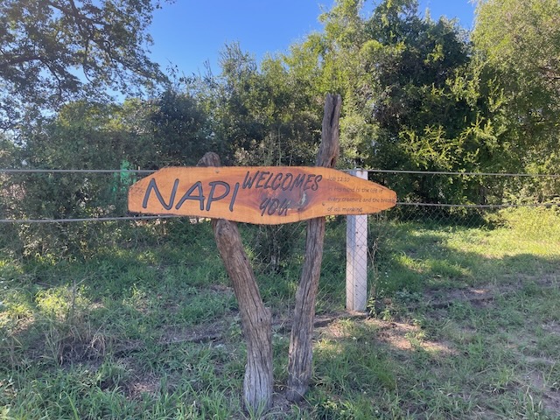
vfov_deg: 53.1
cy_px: 210
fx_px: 421
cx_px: 280
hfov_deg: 67.3
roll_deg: -0.3
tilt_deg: +1.9
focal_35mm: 26
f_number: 1.6
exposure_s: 1/337
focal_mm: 4.2
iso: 32
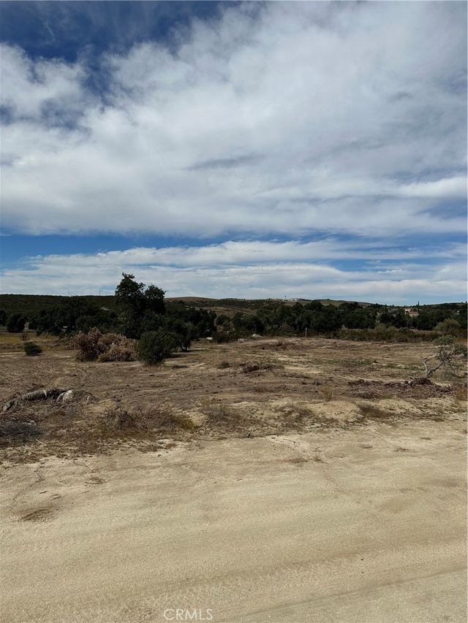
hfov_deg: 56.8
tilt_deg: -1.5
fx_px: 433
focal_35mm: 24
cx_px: 234
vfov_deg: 71.6
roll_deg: -1.0
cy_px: 312
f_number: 1.78
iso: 80
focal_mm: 6.86
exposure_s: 1/10753
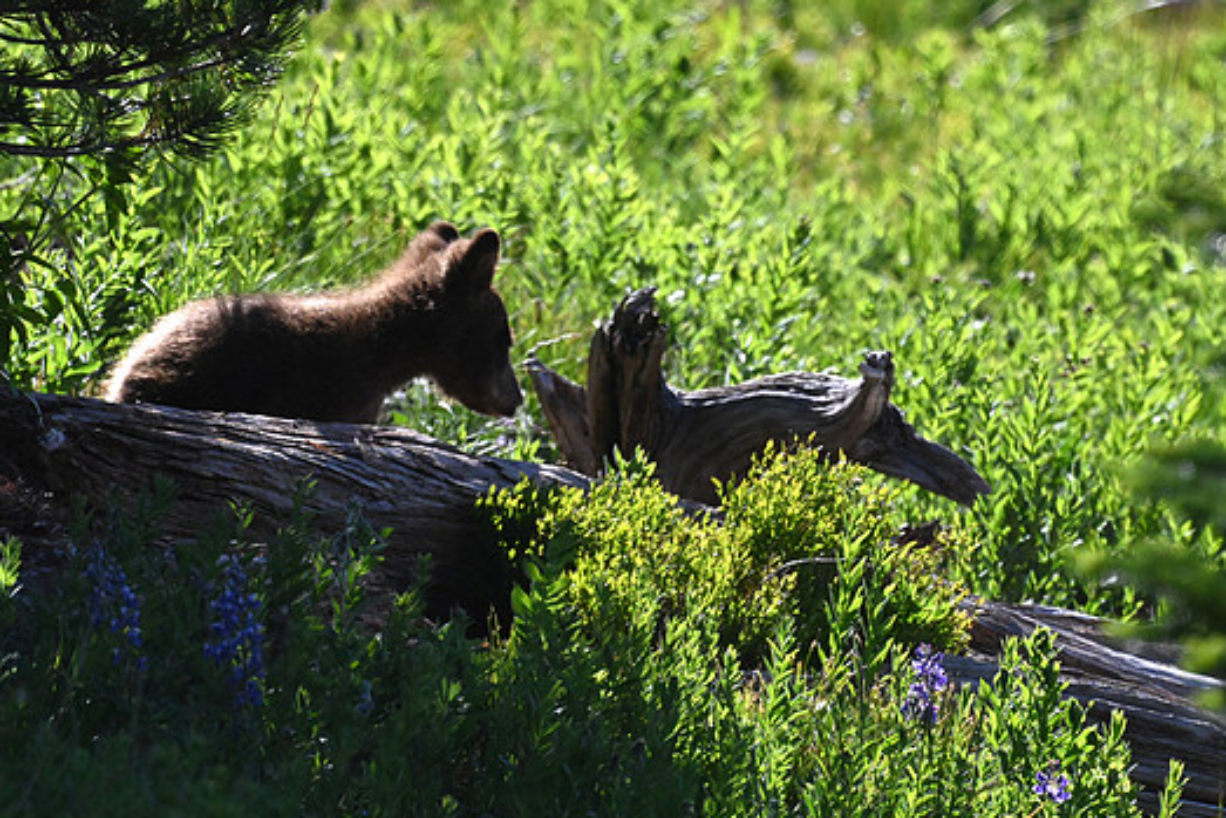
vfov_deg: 1.0
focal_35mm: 1331
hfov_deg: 1.5
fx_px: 45338
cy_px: 395
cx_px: 549
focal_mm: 1200
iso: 4500
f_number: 13
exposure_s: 1/3200
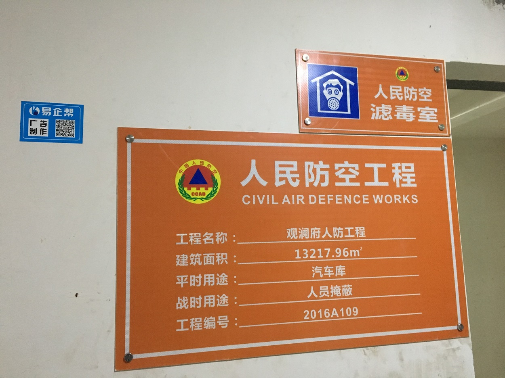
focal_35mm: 29
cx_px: 252
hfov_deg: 61.7
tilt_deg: +7.9
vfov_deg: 48.2
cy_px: 189
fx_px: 423
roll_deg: +2.4
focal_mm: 4.15
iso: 200
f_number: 2.2
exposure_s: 1/20
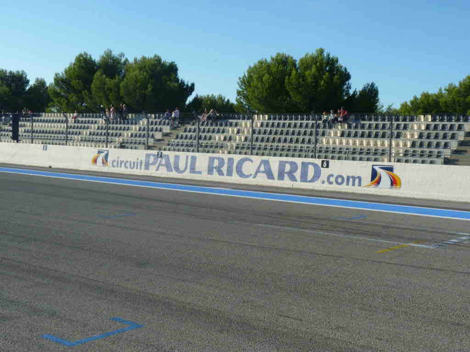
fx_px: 679
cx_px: 235
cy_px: 176
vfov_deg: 29.1
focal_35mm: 50
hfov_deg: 38.2
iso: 80
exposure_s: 1/250
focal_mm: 9
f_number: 5.6
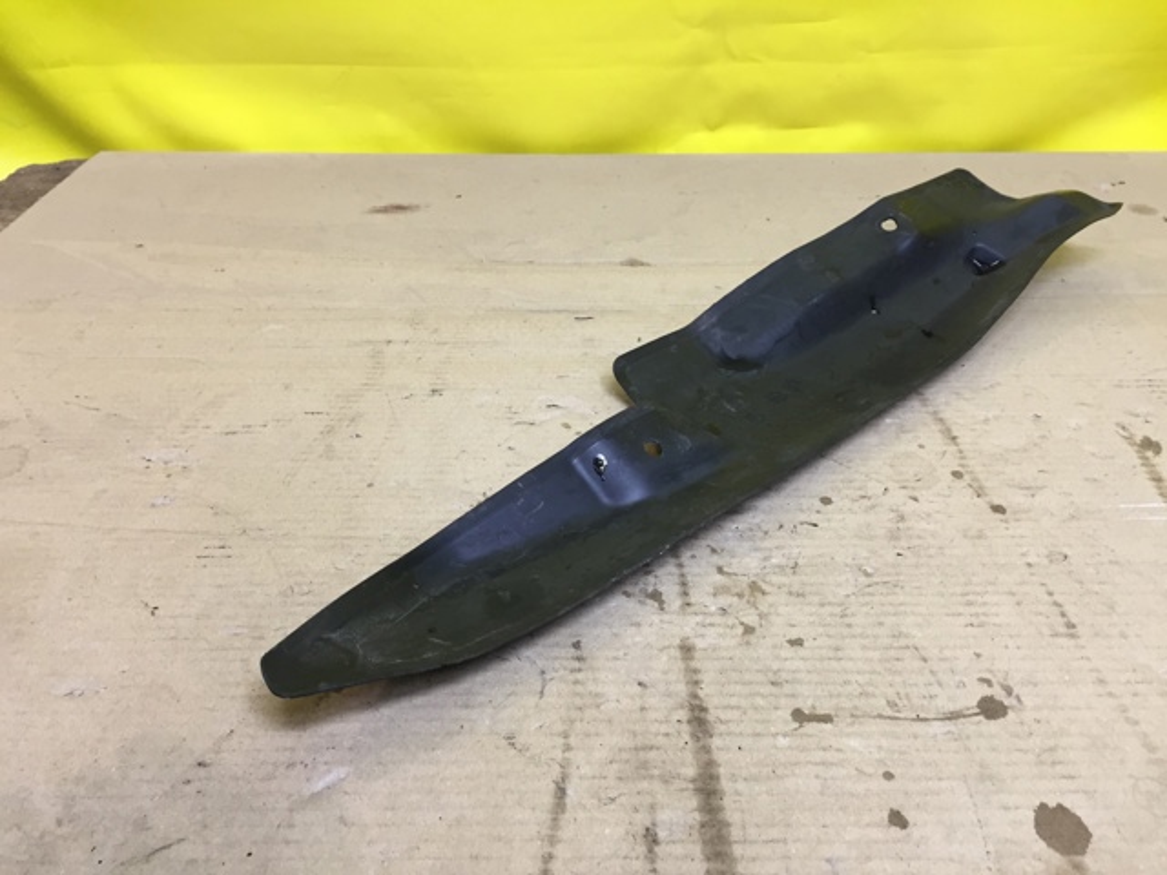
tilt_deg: -34.8
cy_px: 438
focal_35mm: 29
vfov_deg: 48.2
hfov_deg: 61.7
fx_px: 978
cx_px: 584
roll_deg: -0.7
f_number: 2.2
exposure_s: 1/33
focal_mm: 4.15
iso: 64
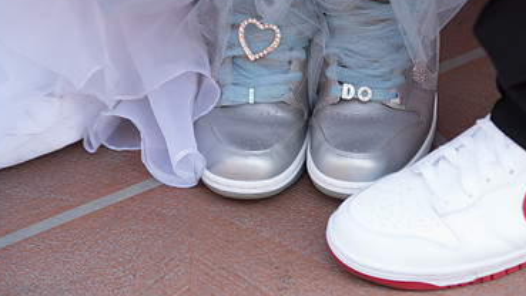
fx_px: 1423
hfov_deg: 20.8
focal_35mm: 102
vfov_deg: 11.9
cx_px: 373
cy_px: 106
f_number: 2.8
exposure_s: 1/80
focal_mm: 62
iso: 80
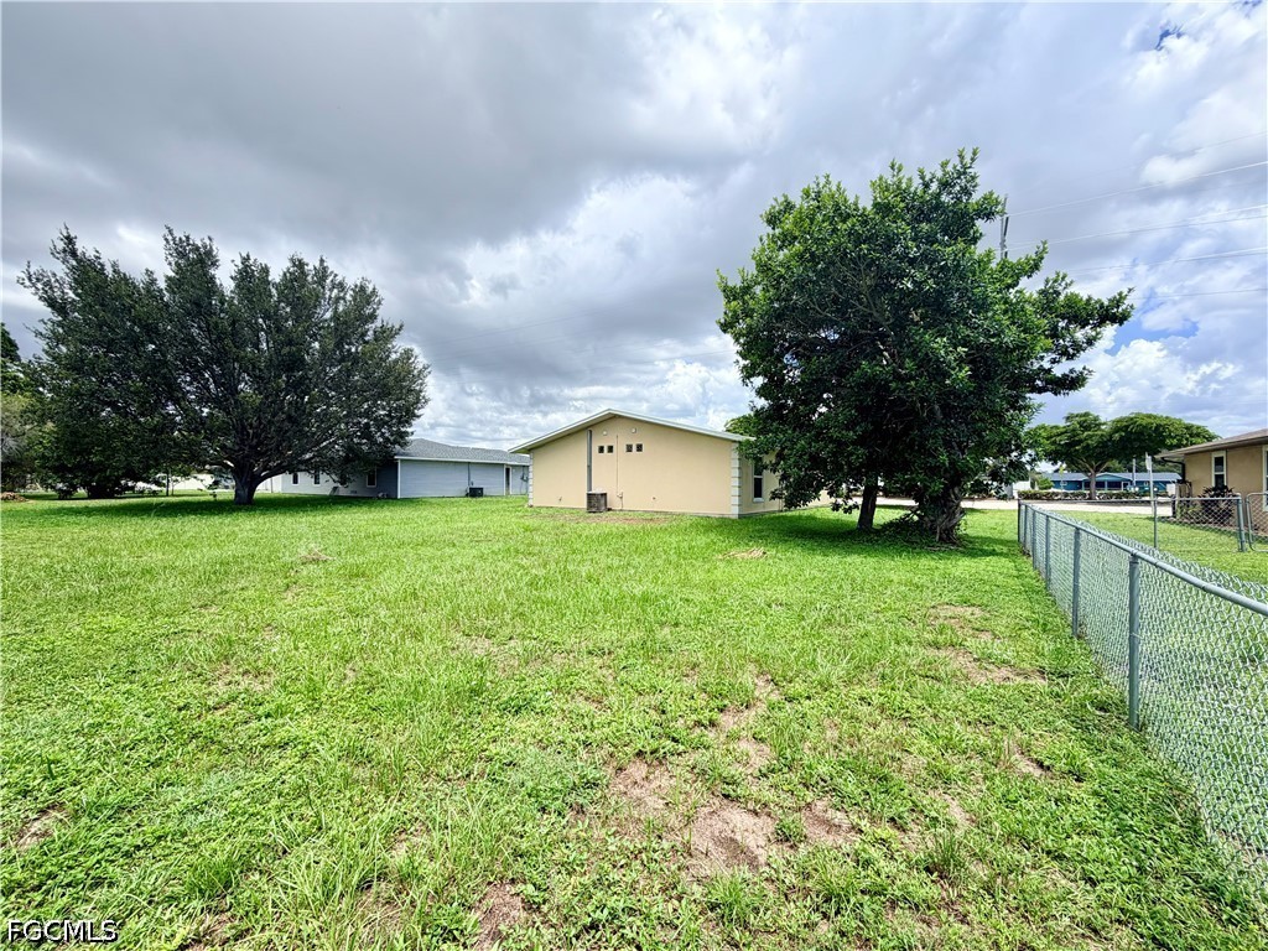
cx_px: 634
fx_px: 513
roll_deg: +0.0
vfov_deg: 85.7
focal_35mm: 14
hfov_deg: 102.1
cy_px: 476
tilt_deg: +0.2
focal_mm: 2.22
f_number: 2.2
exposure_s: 1/770
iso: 20
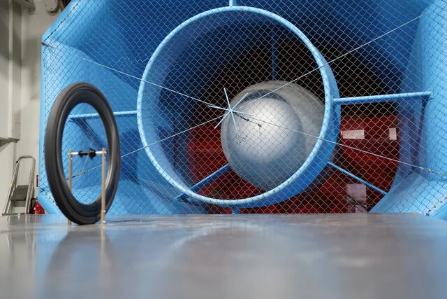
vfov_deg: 33.0
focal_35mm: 40
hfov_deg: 47.9
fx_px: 503
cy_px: 150
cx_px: 224
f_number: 2.8
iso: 640
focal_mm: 40.5
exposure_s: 1/50
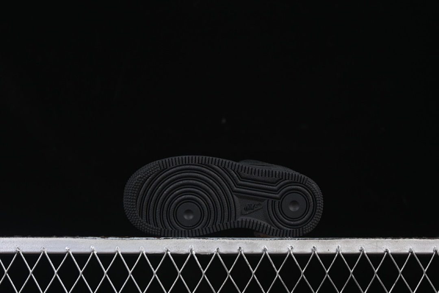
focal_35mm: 75
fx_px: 915
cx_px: 220
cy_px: 146
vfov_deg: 18.2
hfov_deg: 27.0
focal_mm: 50
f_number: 6.3
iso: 160
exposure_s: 1/60
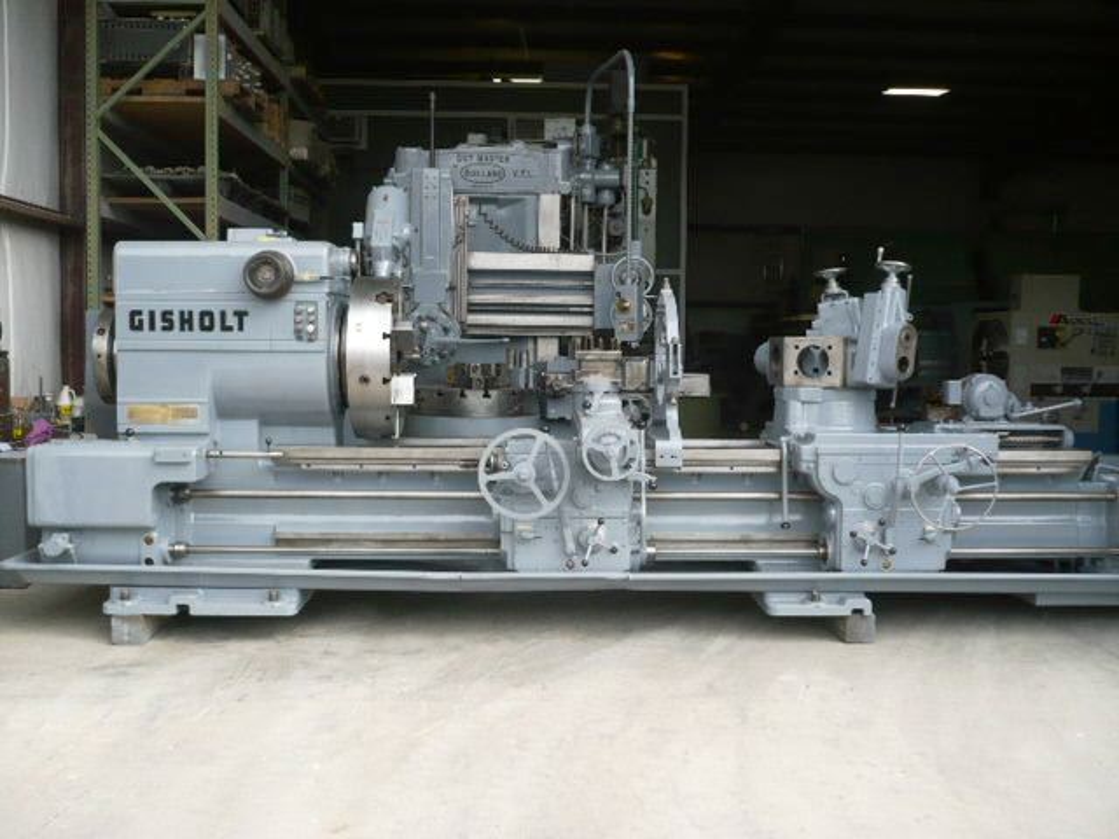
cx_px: 560
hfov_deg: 52.6
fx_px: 1131
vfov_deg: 40.7
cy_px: 420
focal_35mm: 35
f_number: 2.8
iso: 100
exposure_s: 1/320
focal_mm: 5.8
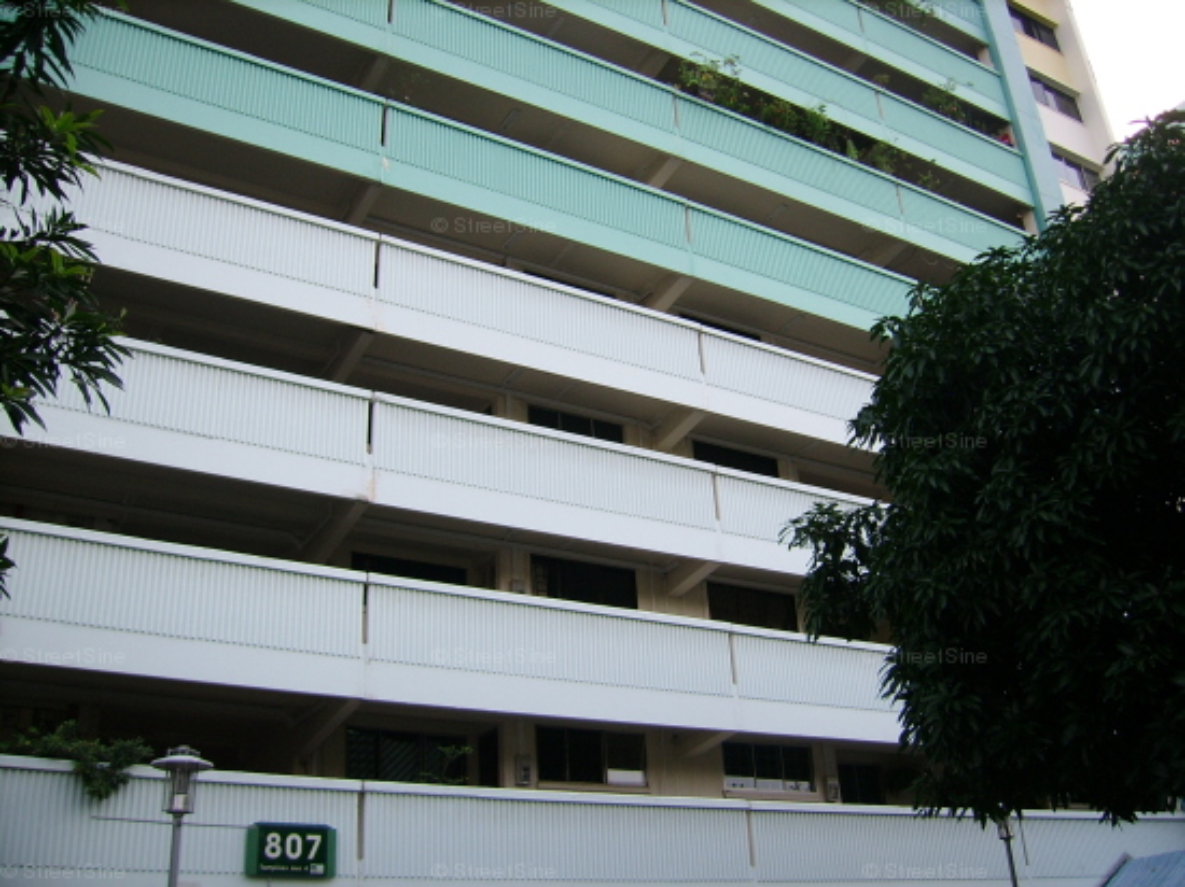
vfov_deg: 40.7
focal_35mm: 35
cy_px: 444
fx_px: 1198
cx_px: 592
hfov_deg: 52.6
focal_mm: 5.95
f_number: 2.8
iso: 50
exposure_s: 1/385
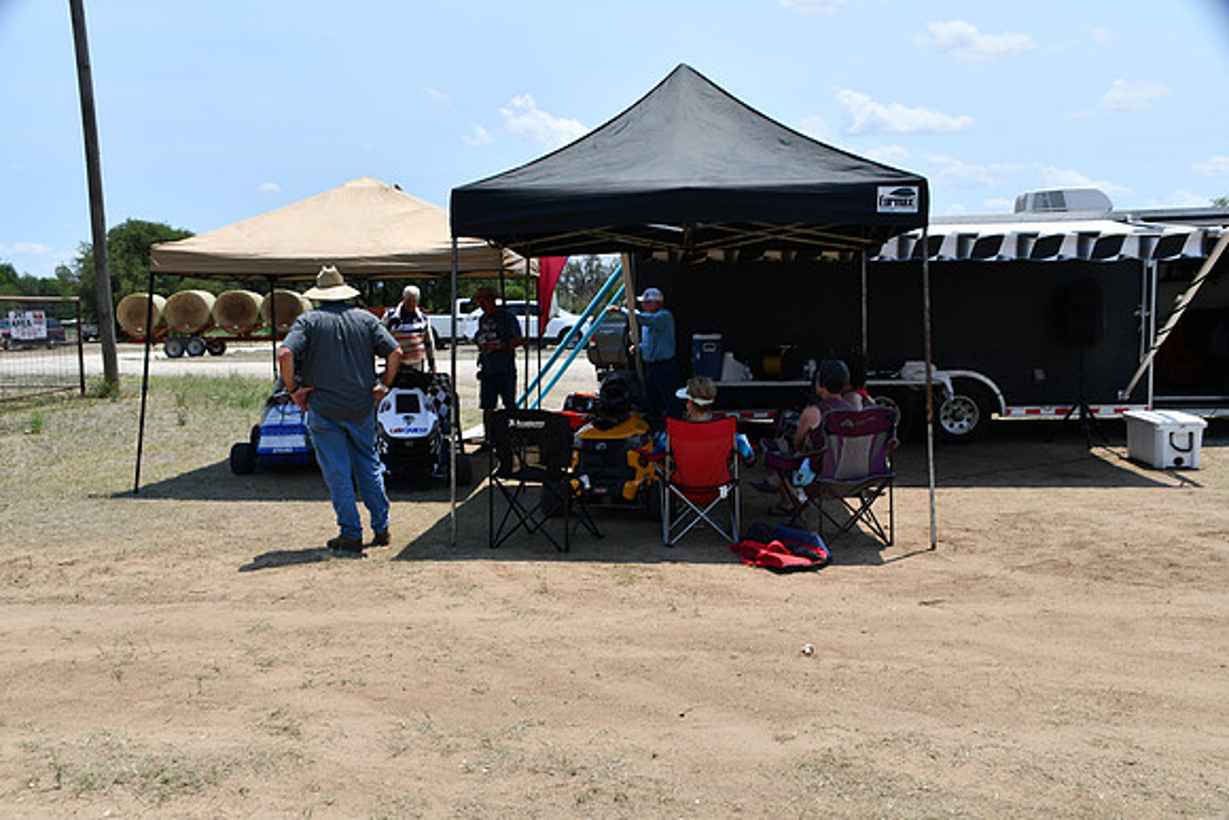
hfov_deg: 53.1
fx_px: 1229
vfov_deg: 36.9
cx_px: 614
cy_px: 410
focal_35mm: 36
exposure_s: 1/320
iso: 100
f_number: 9
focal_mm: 24
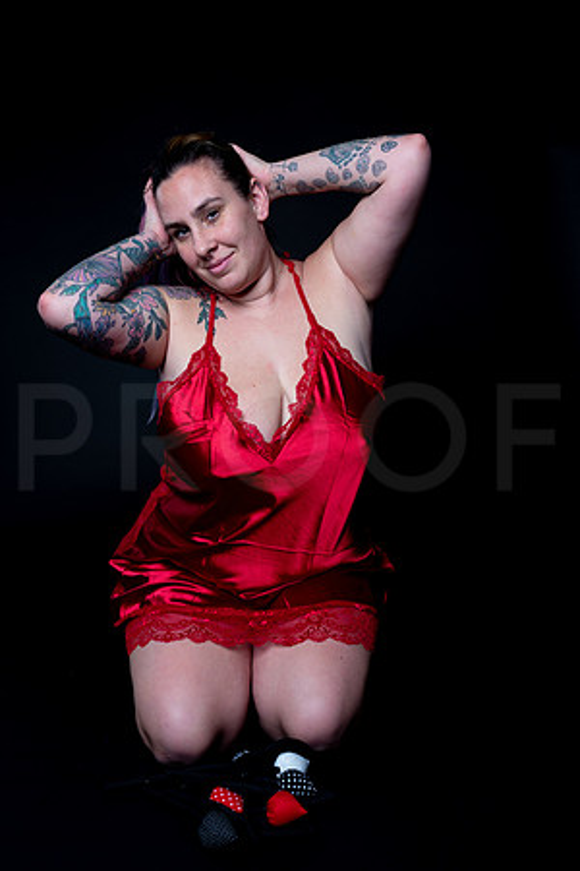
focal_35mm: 35
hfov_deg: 37.9
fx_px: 846
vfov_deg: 54.4
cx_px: 290
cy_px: 436
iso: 100
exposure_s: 1/160
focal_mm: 35
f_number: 10
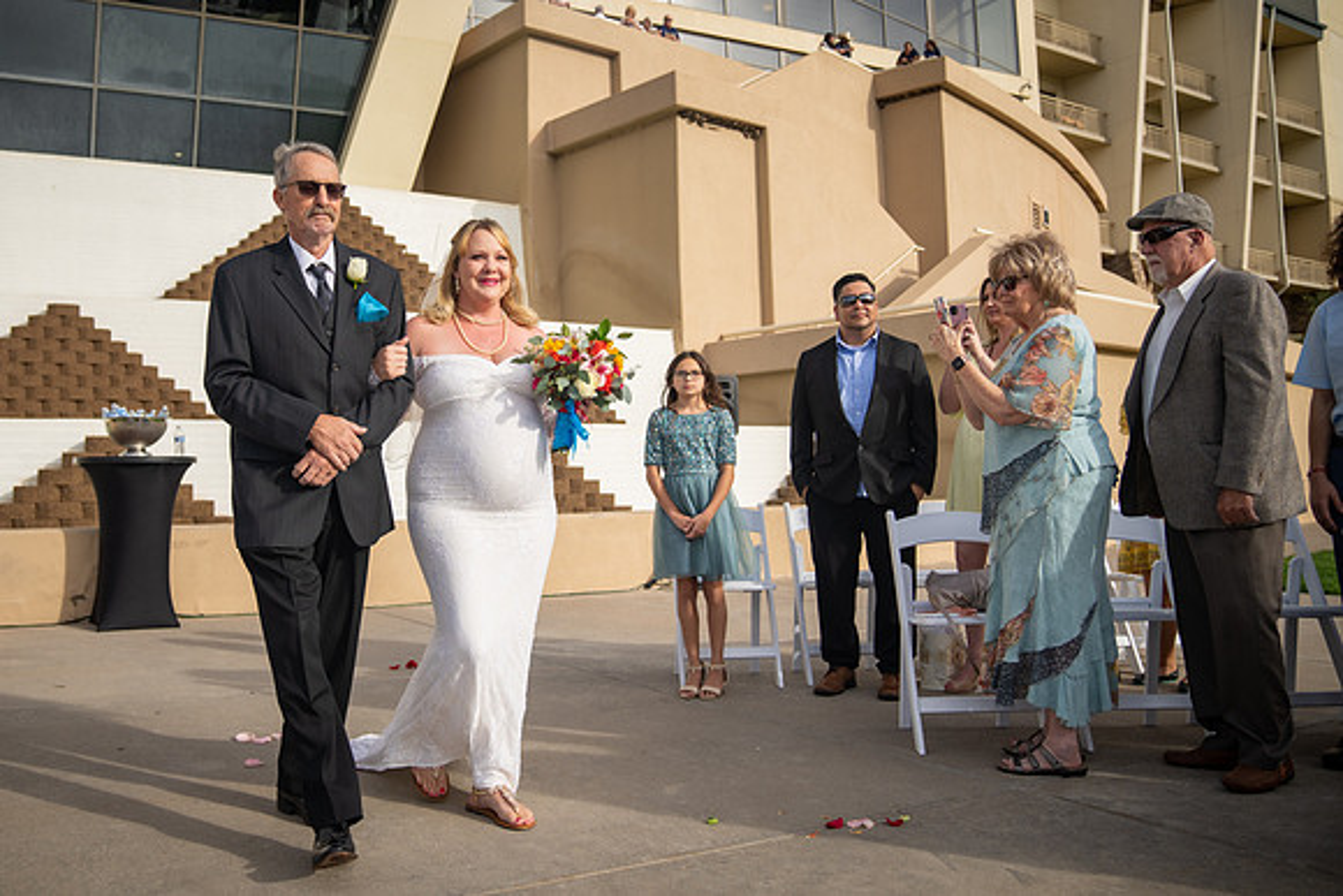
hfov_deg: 59.9
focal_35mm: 31
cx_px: 532
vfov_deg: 42.4
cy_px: 402
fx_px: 1152
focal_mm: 24
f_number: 2.8
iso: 100
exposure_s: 1/1250
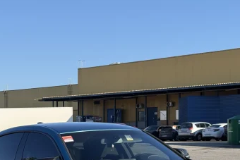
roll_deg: -0.4
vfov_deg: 14.4
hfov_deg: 21.7
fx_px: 627
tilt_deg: -0.9
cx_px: 104
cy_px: 145
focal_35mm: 94
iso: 80
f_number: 1.78
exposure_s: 1/2865
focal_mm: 6.76
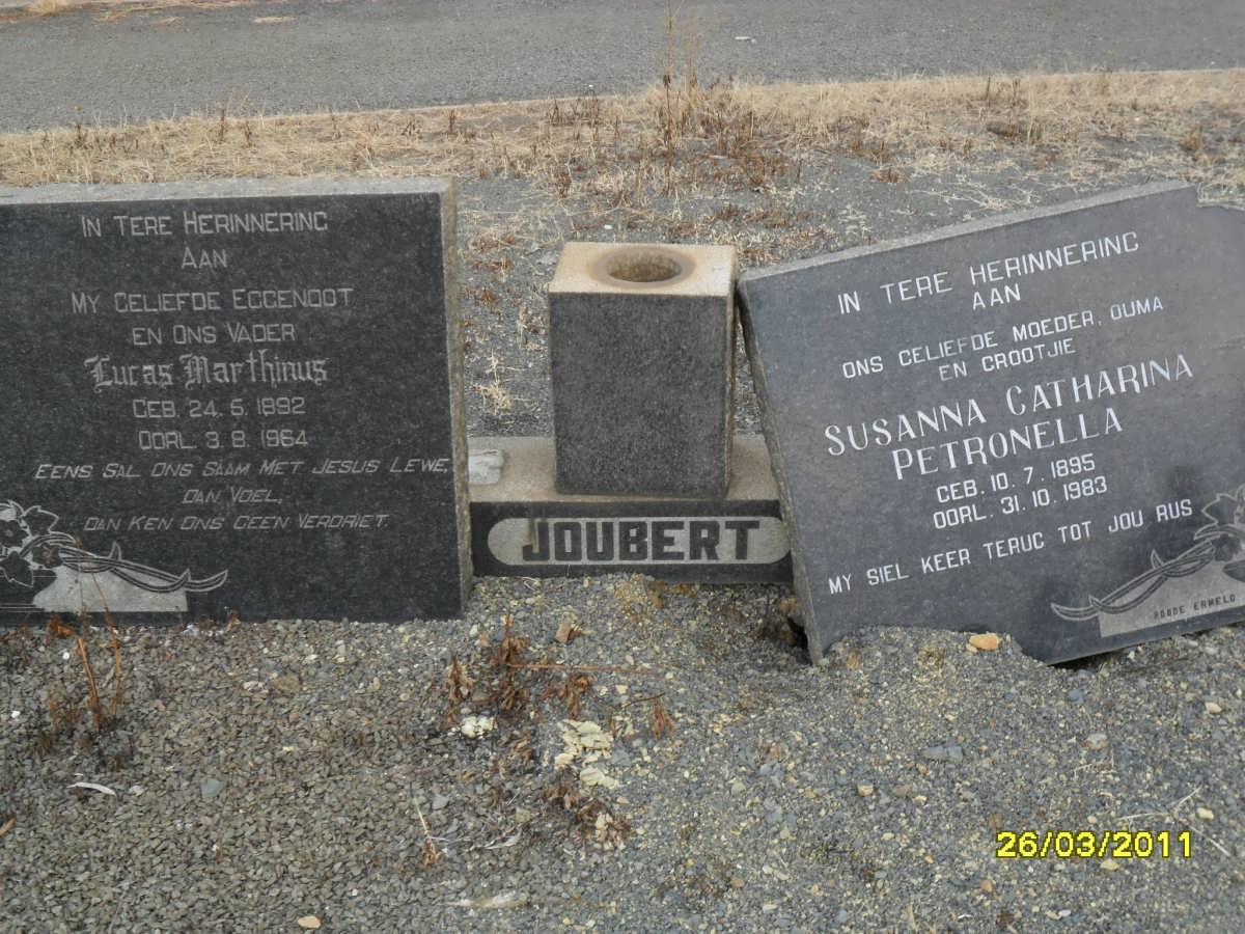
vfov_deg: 32.9
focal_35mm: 44
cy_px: 467
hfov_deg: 42.9
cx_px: 622
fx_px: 1583
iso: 100
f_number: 4.5
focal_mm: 7.8
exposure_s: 1/45
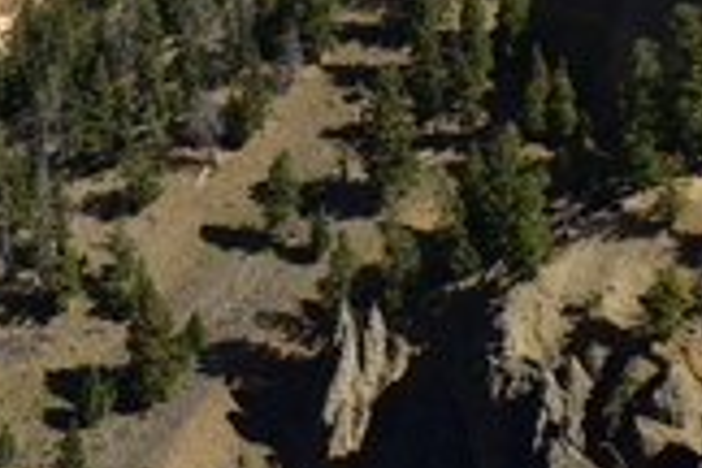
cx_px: -243
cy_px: -80
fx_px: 1618
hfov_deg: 21.7
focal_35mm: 83
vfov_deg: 15.9
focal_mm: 24
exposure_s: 1/125
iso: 64
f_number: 11
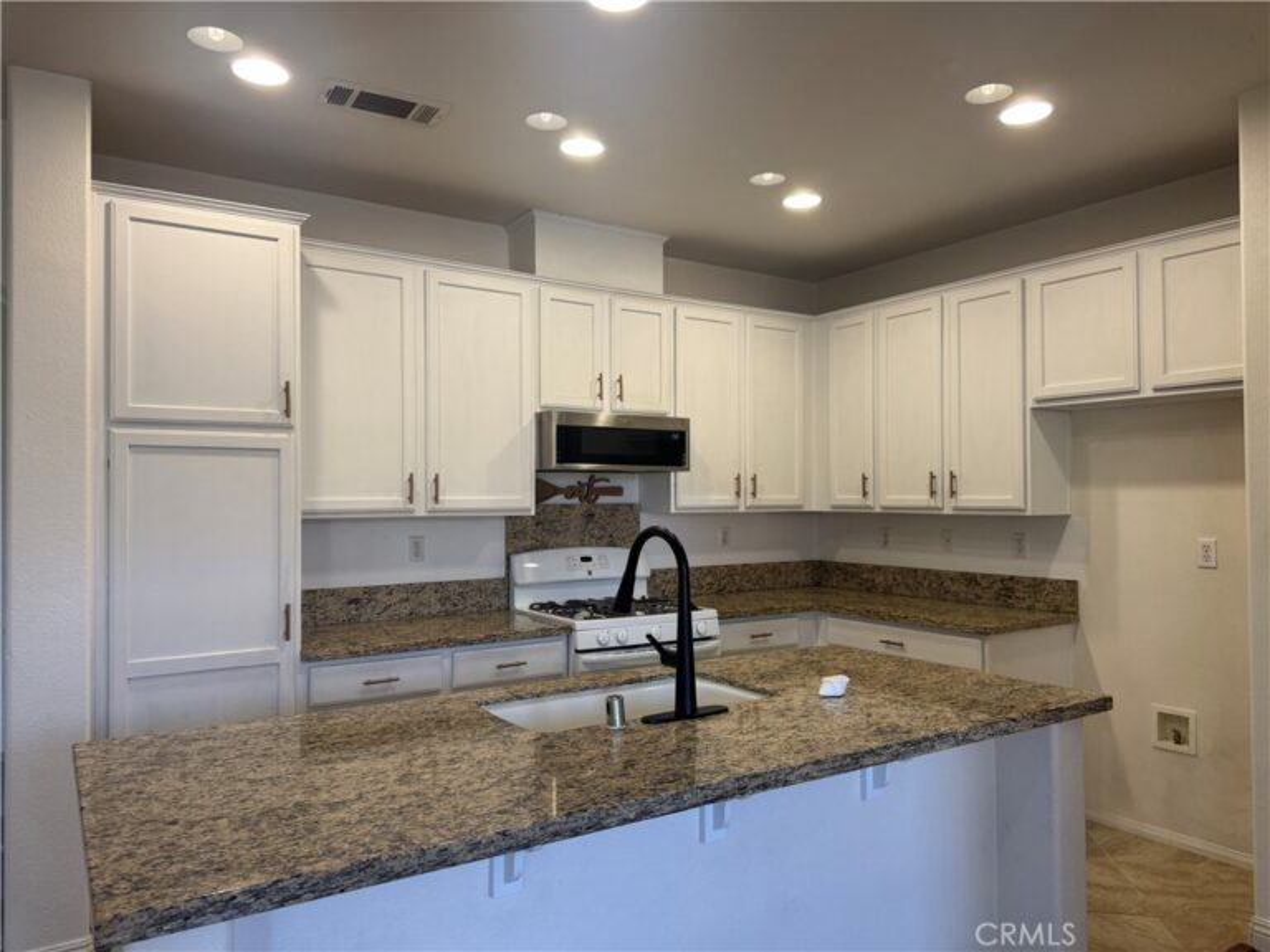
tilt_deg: +0.4
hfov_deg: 71.6
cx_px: 635
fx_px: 881
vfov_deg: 56.8
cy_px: 476
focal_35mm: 24
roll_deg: +0.2
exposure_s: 1/120
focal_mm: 6.76
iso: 160
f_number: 1.78
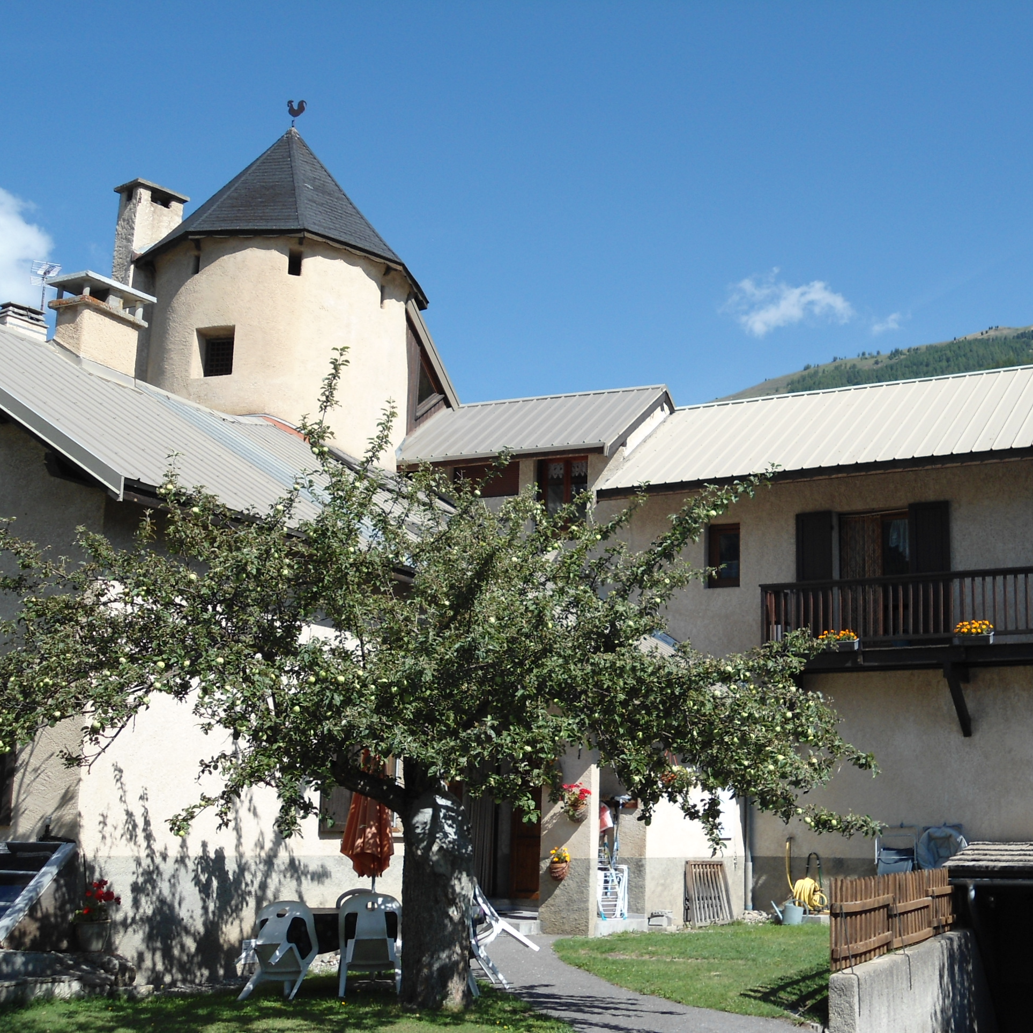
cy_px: 515
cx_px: 640
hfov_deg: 38.1
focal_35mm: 44
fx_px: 1486
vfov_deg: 38.3
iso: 80
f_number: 3.2
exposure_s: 1/800
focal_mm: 6.7
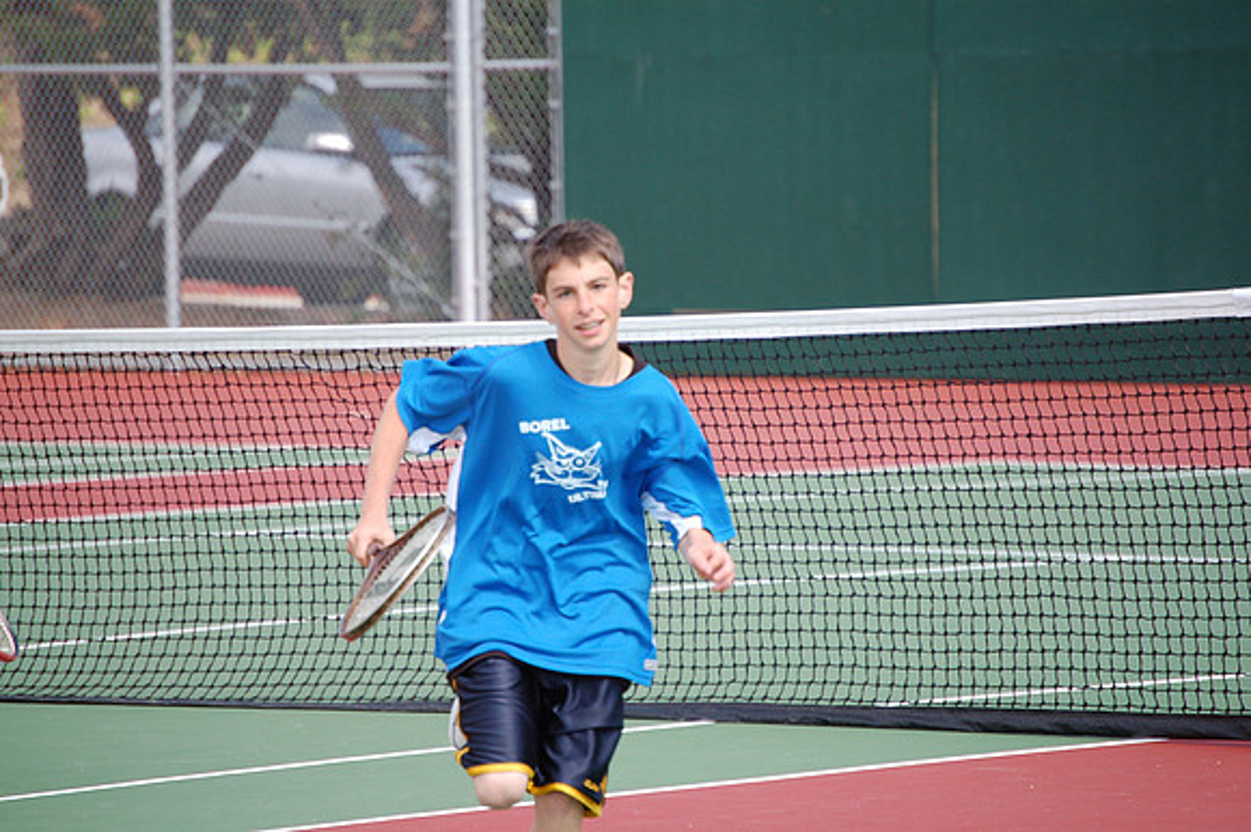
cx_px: 626
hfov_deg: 6.9
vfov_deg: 4.6
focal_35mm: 300
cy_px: 416
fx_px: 10419
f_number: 5.6
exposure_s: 1/500
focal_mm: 200
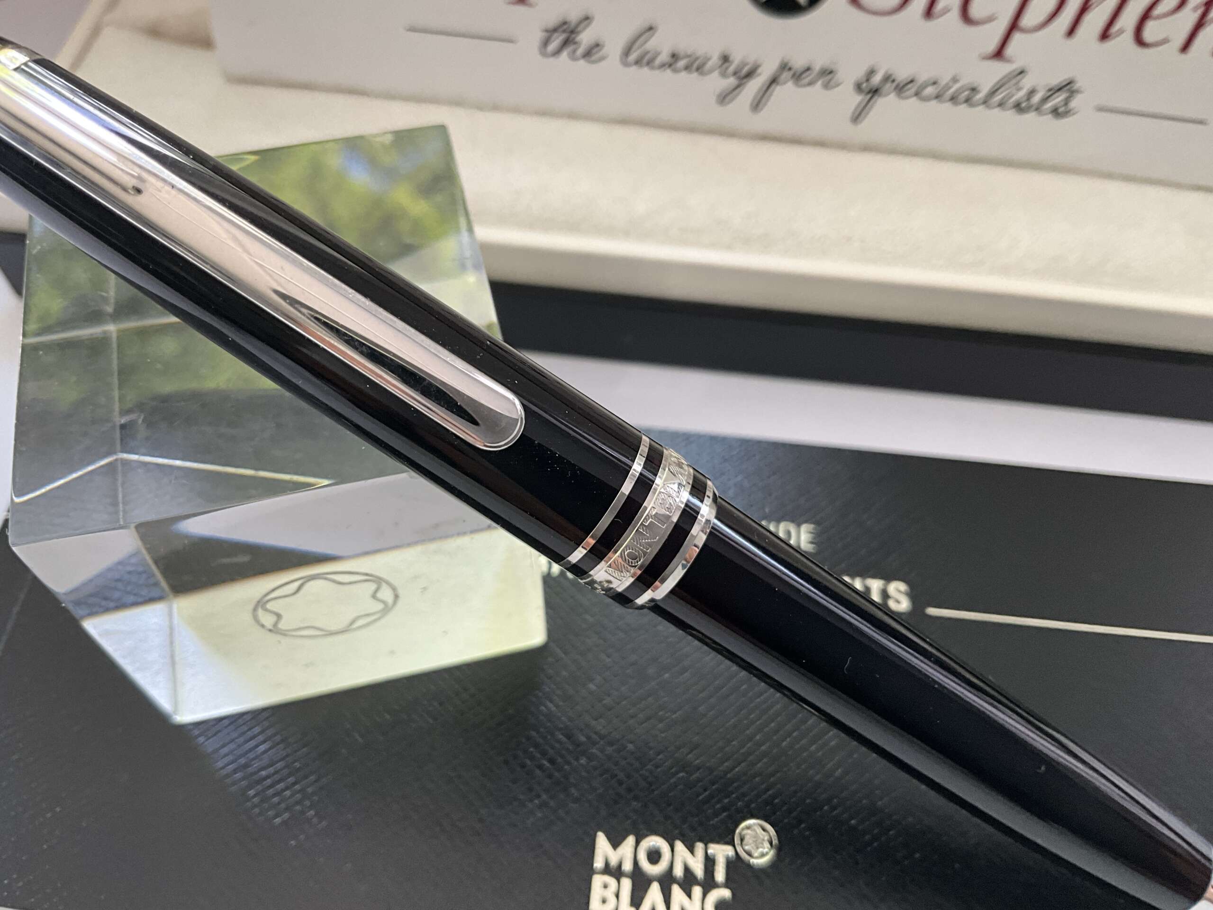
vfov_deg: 48.2
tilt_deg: -58.2
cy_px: 455
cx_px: 606
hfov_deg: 61.7
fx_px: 1016
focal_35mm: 29
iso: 64
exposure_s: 1/85
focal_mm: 3
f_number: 1.8
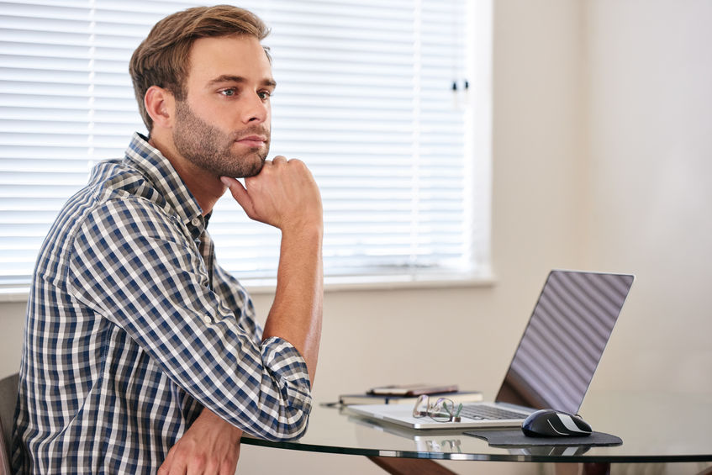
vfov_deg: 10.2
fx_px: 2670
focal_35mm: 135
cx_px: 356
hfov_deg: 15.2
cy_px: 238
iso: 1000
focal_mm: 135
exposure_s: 1/320
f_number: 3.5
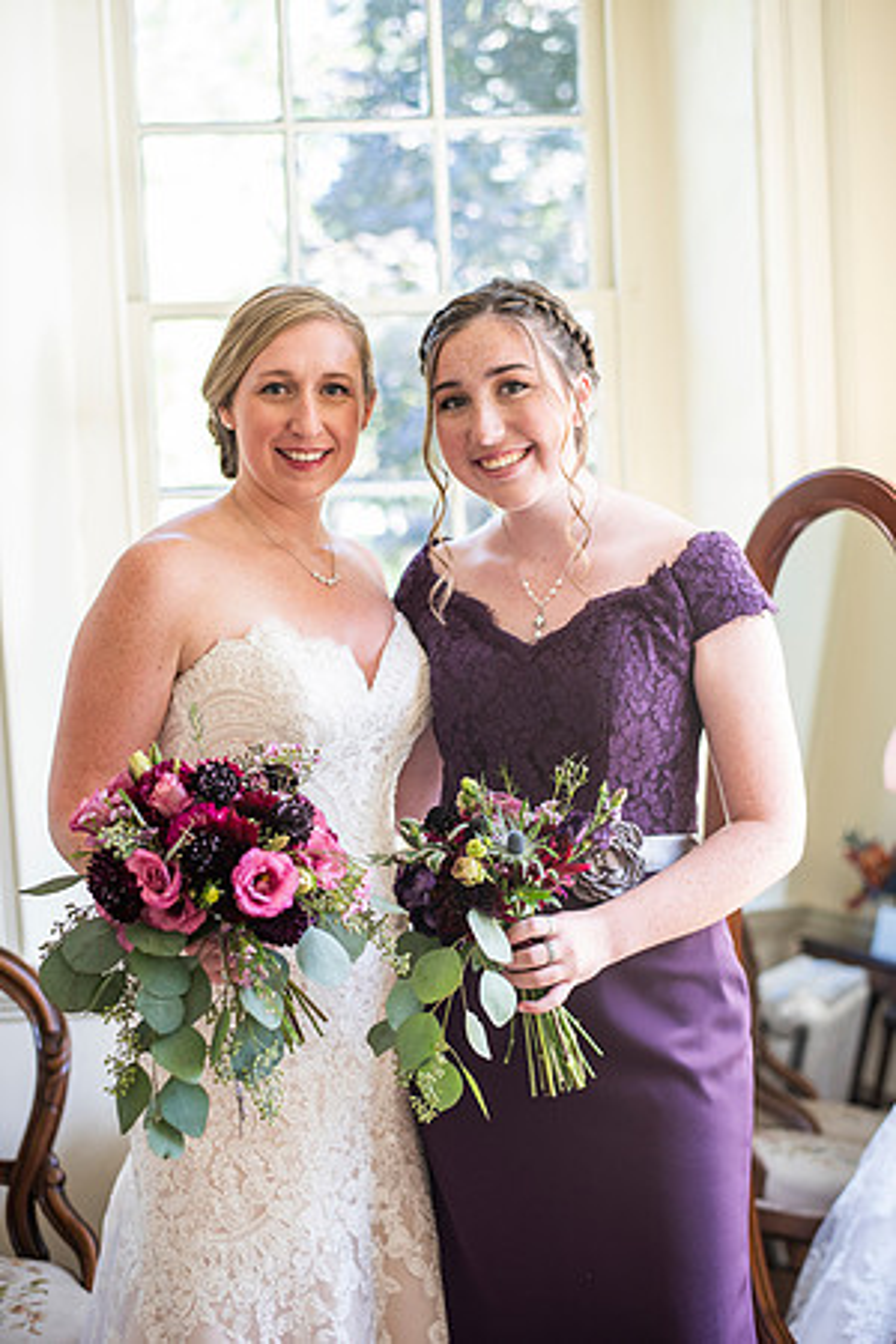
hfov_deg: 27.0
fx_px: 1867
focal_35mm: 50
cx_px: 448
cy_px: 672
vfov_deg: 39.6
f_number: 2.5
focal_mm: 50
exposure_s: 1/320
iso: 640
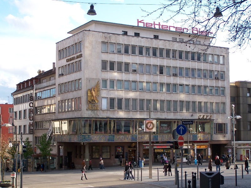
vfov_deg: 21.9
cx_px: 126
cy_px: 94
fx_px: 486
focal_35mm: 67
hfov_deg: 29.0
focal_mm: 11.1
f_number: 3.2
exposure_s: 1/250
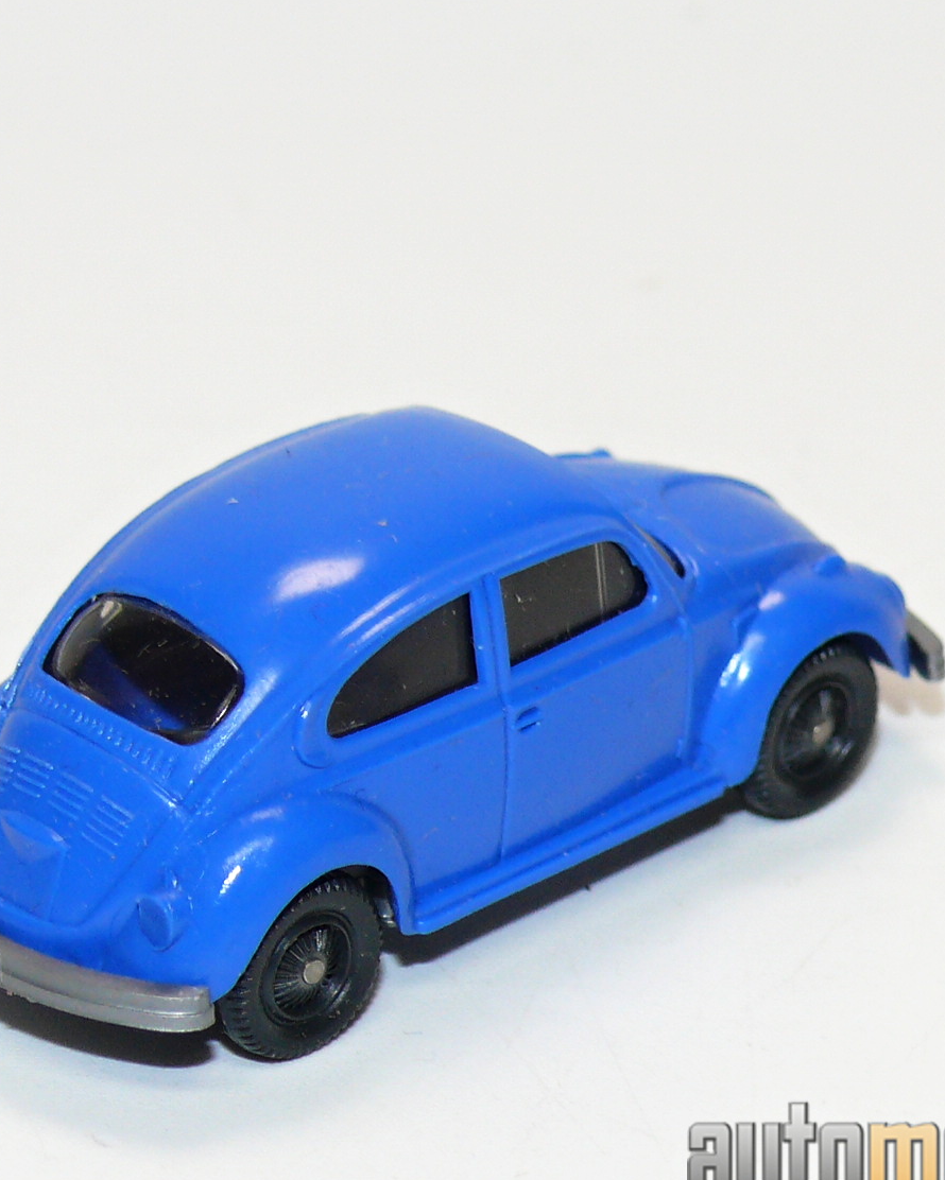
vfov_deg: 9.1
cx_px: 443
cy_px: 607
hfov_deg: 7.3
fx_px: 7410
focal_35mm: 212
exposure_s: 1/30
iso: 100
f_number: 4
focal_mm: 18
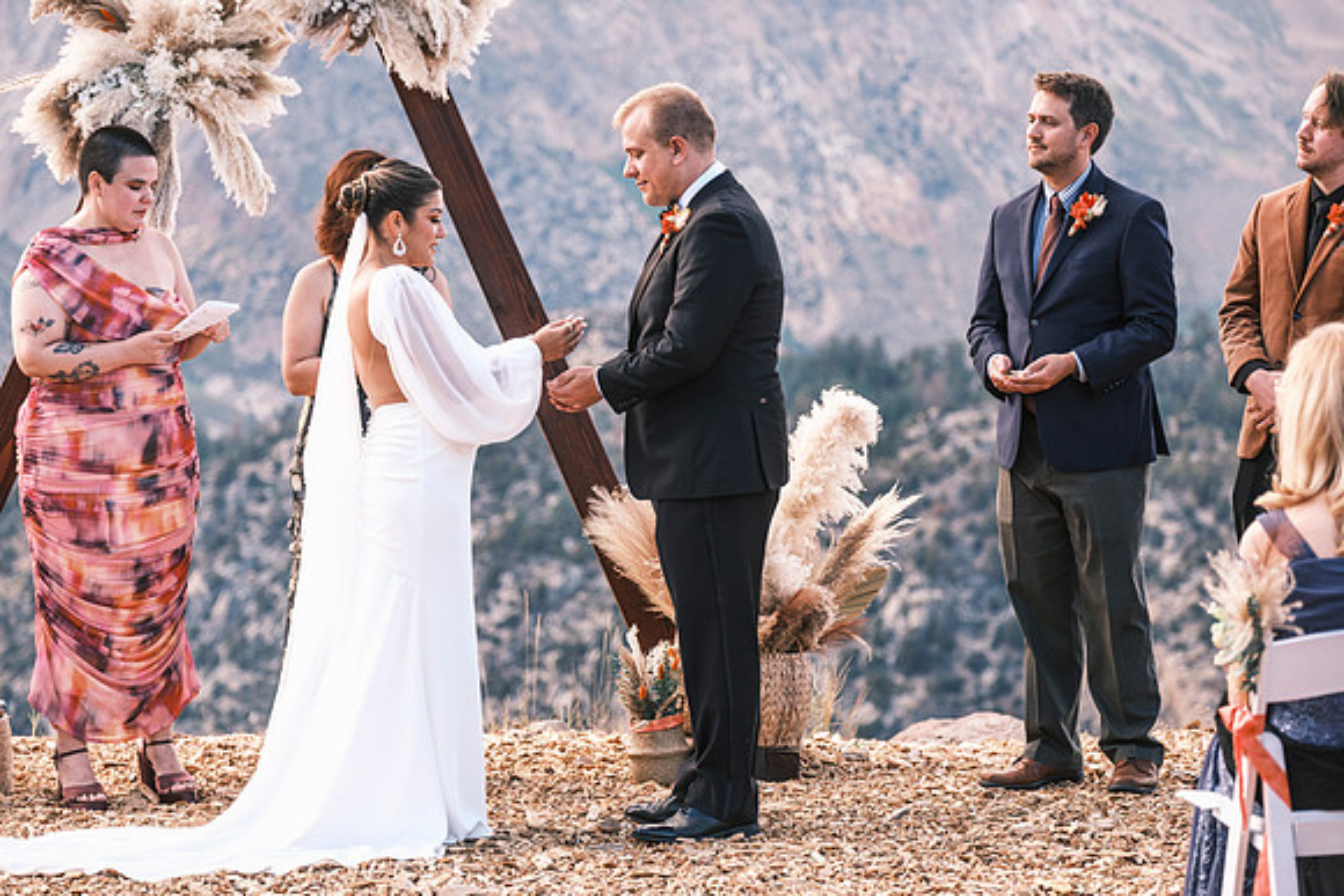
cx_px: 672
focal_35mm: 116
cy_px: 448
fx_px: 4331
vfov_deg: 11.8
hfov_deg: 17.6
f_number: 2.8
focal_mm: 77.3
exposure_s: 1/450
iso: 400
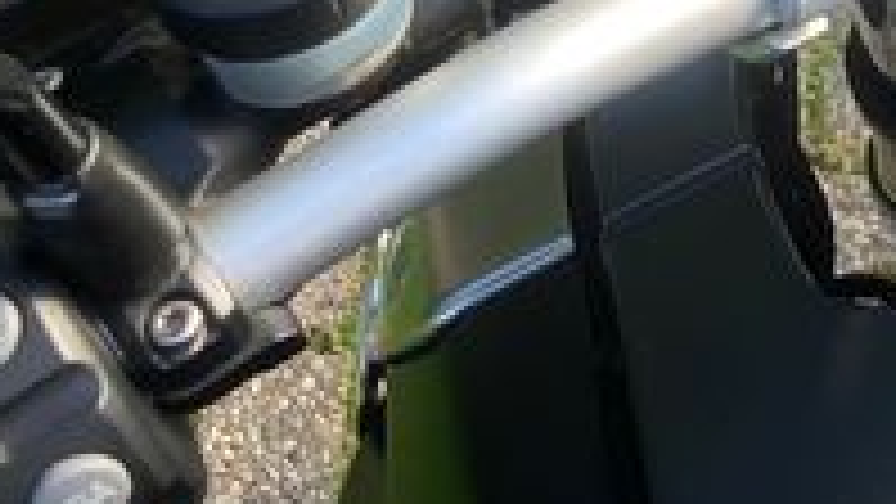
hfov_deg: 19.5
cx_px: 1270
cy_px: -225
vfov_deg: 11.9
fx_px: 2329
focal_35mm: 98
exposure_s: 1/121
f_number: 1.8
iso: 25
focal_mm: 3.99
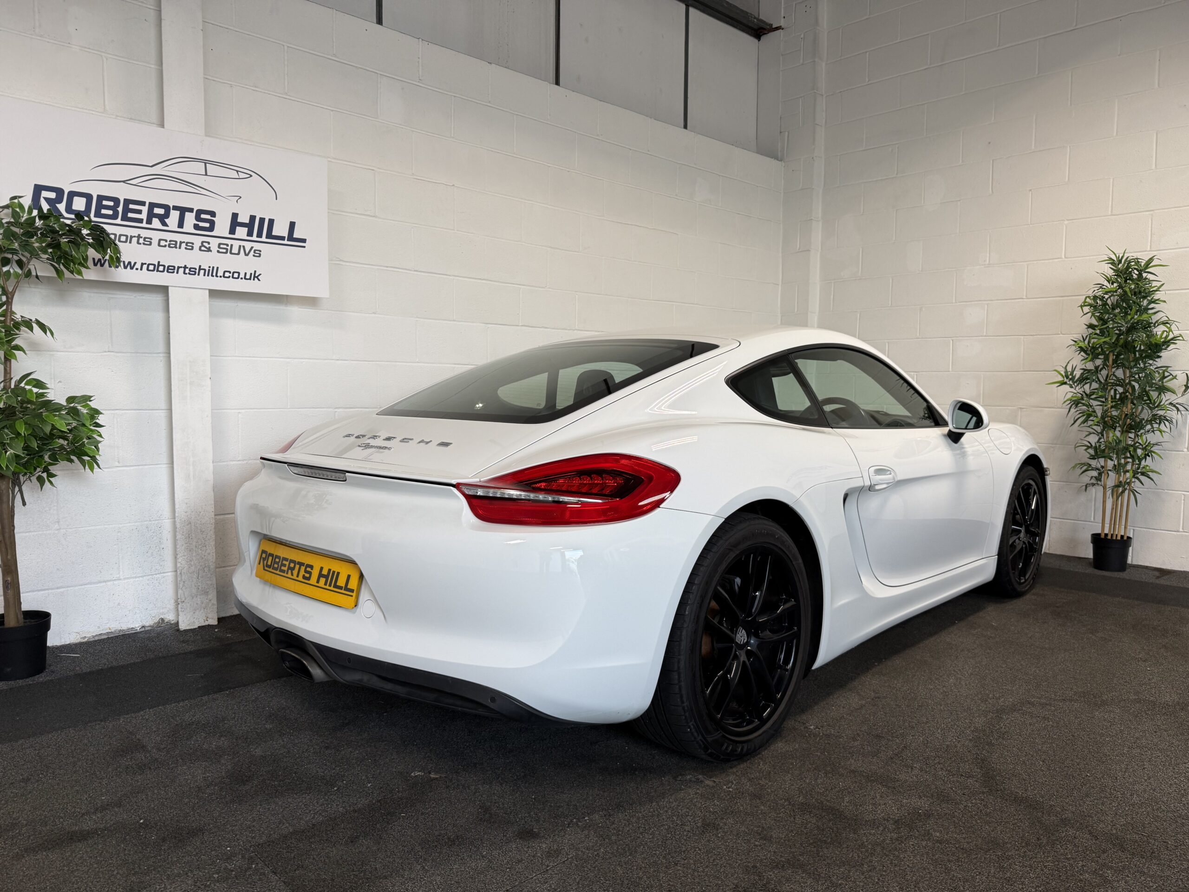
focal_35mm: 24
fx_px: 824
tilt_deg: -2.0
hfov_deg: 71.6
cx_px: 594
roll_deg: -1.0
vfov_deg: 56.8
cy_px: 446
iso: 100
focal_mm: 6.76
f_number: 1.78
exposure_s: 1/100
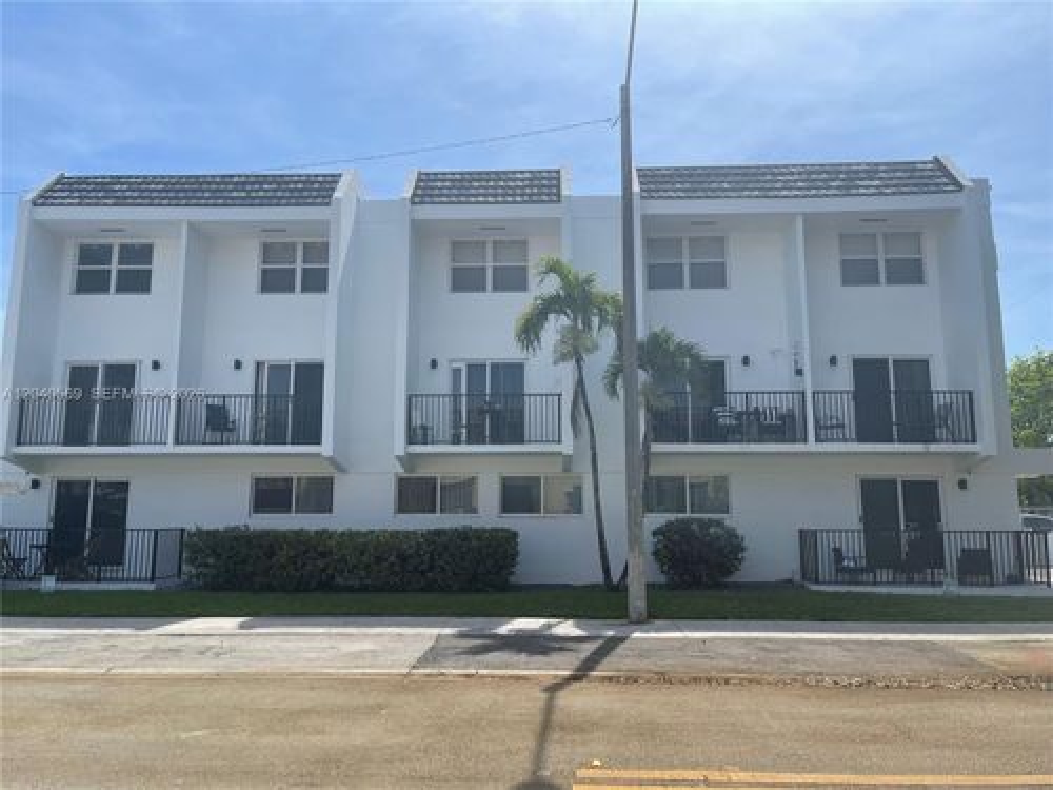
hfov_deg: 67.3
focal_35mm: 26
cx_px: 526
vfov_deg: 53.1
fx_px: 791
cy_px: 395
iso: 32
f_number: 1.6
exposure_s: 1/4049
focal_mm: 5.1
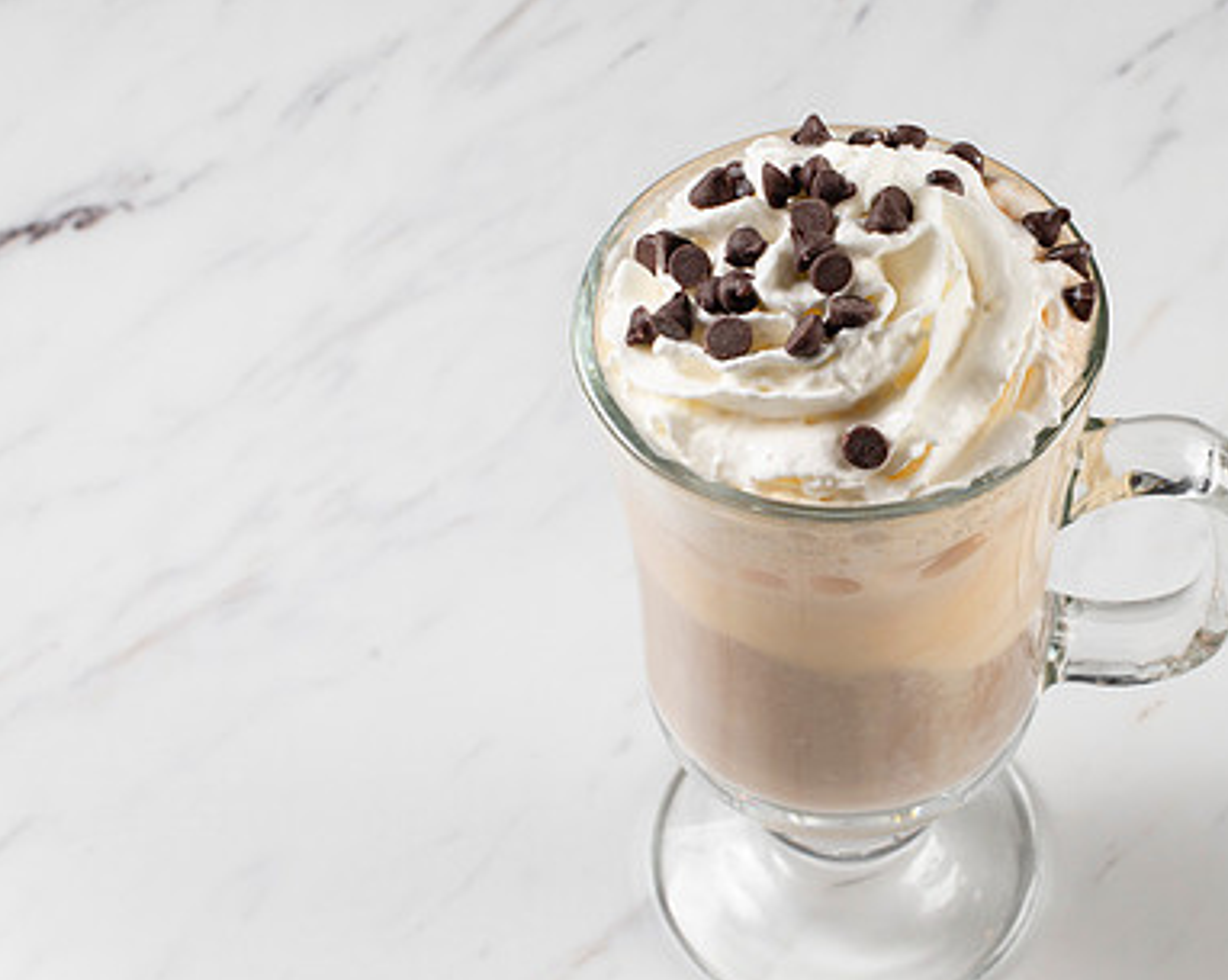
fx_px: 3160
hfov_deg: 21.8
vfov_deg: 17.6
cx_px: 881
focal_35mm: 87
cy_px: 533
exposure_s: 1/200
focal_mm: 50
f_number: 10
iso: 200
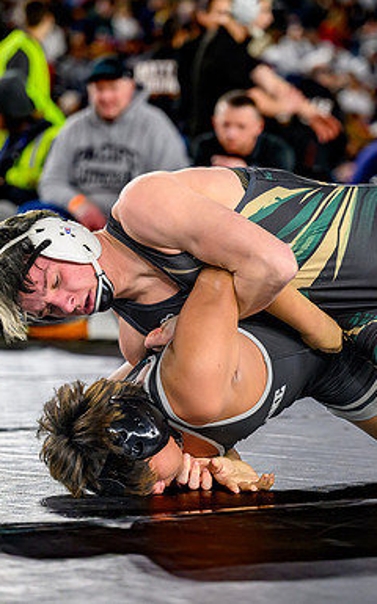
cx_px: 237
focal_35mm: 186
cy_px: 366
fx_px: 3063
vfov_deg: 11.3
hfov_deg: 7.0
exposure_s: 1/800
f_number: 2.8
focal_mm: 100
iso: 1800
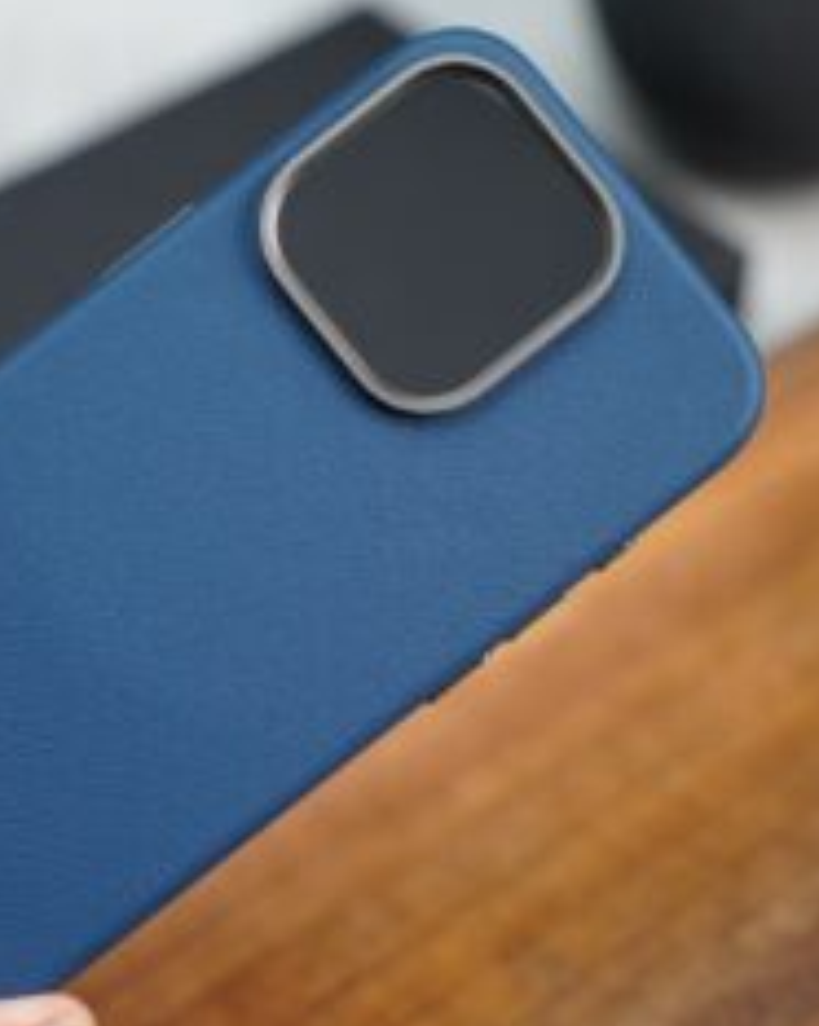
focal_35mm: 92
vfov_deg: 20.8
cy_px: 535
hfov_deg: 16.6
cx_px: 194
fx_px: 2791
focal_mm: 57
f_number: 2.8
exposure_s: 1/160
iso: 2000
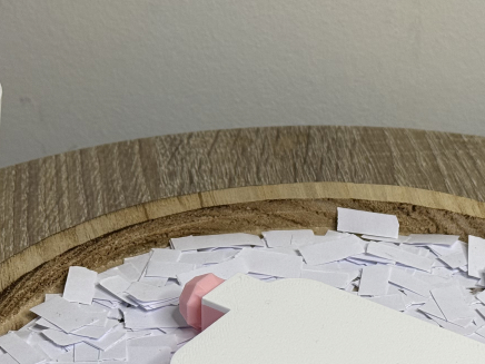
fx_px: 1555
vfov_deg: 13.3
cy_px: 222
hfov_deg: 17.6
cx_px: 370
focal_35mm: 111
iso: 80
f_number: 1.8
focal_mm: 6.8
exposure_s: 1/100
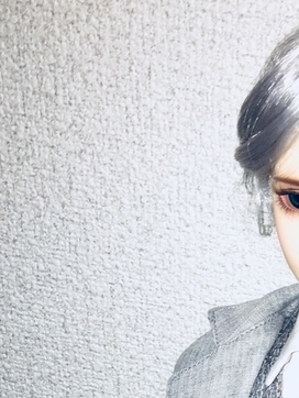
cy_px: 412
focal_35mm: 82
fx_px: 943
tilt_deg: -28.8
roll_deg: -5.3
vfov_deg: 22.7
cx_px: 380
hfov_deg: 17.0
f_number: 2.2
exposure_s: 1/39
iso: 25
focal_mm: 4.15
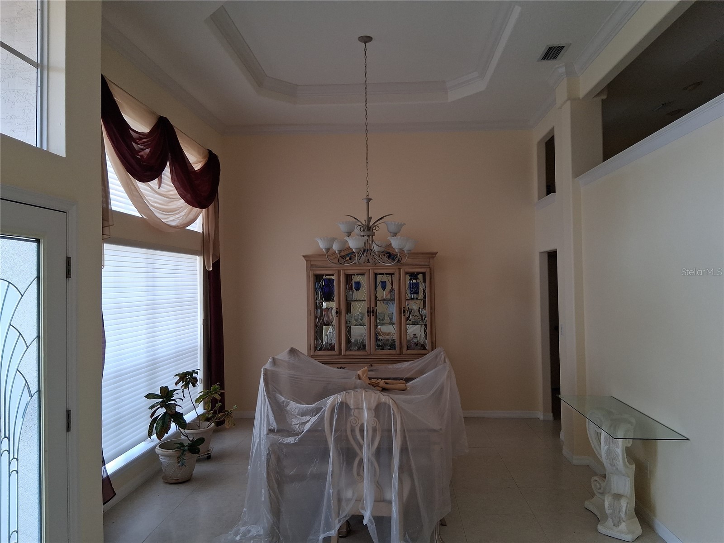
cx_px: 362
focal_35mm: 26
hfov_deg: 67.3
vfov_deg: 53.1
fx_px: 544
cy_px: 272
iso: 125
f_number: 1.8
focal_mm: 3.98
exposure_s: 1/120
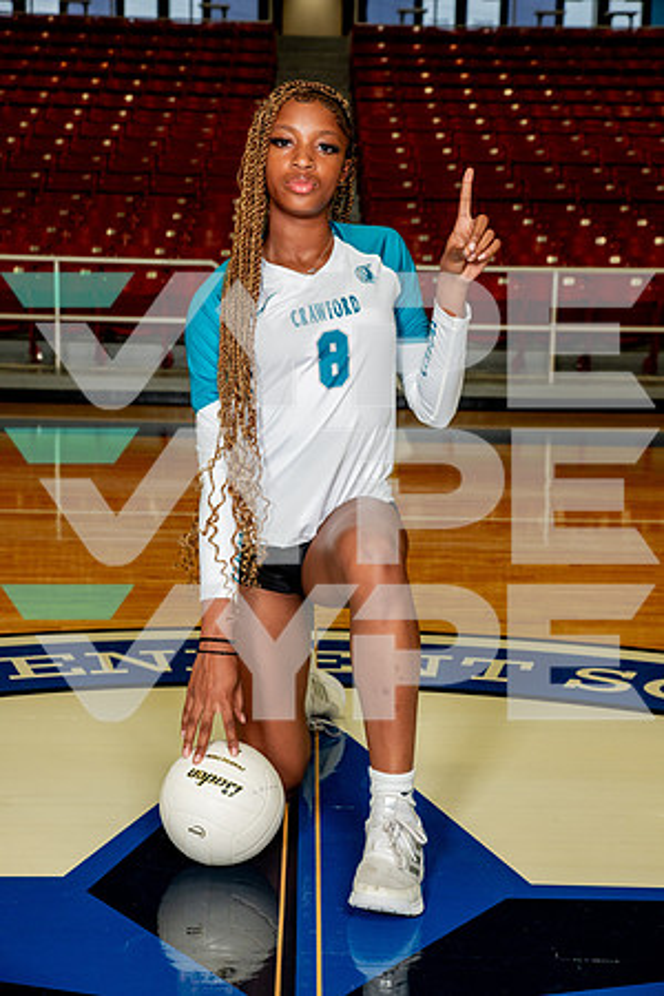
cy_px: 498
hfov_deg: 21.9
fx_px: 1715
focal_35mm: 62
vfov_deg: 32.4
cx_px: 332
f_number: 7.1
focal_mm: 62
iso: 800
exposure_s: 1/200
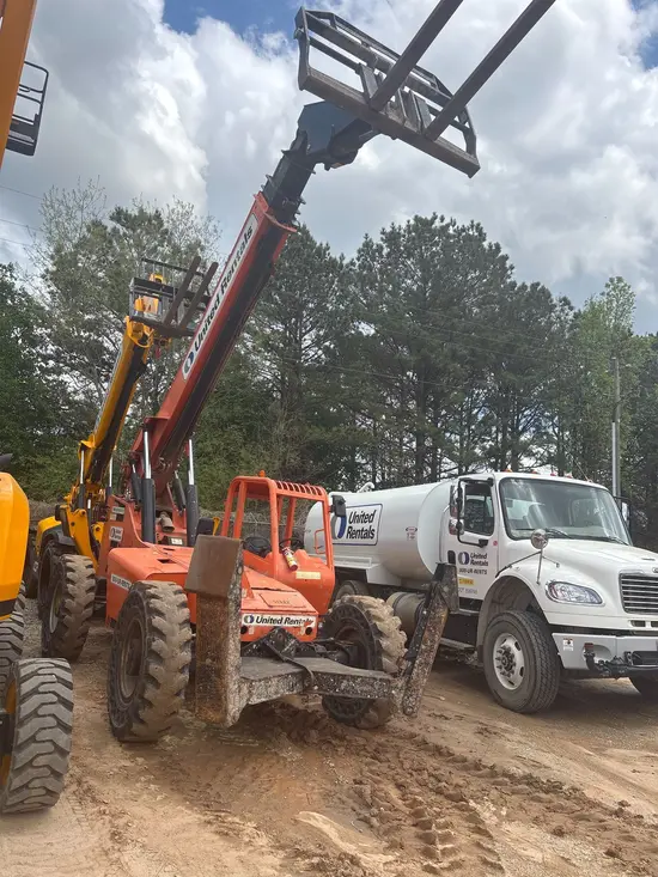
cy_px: 438
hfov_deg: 53.1
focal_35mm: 26
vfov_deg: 67.3
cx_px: 329
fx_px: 659
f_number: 1.6
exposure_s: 1/2857
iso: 50
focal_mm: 5.96
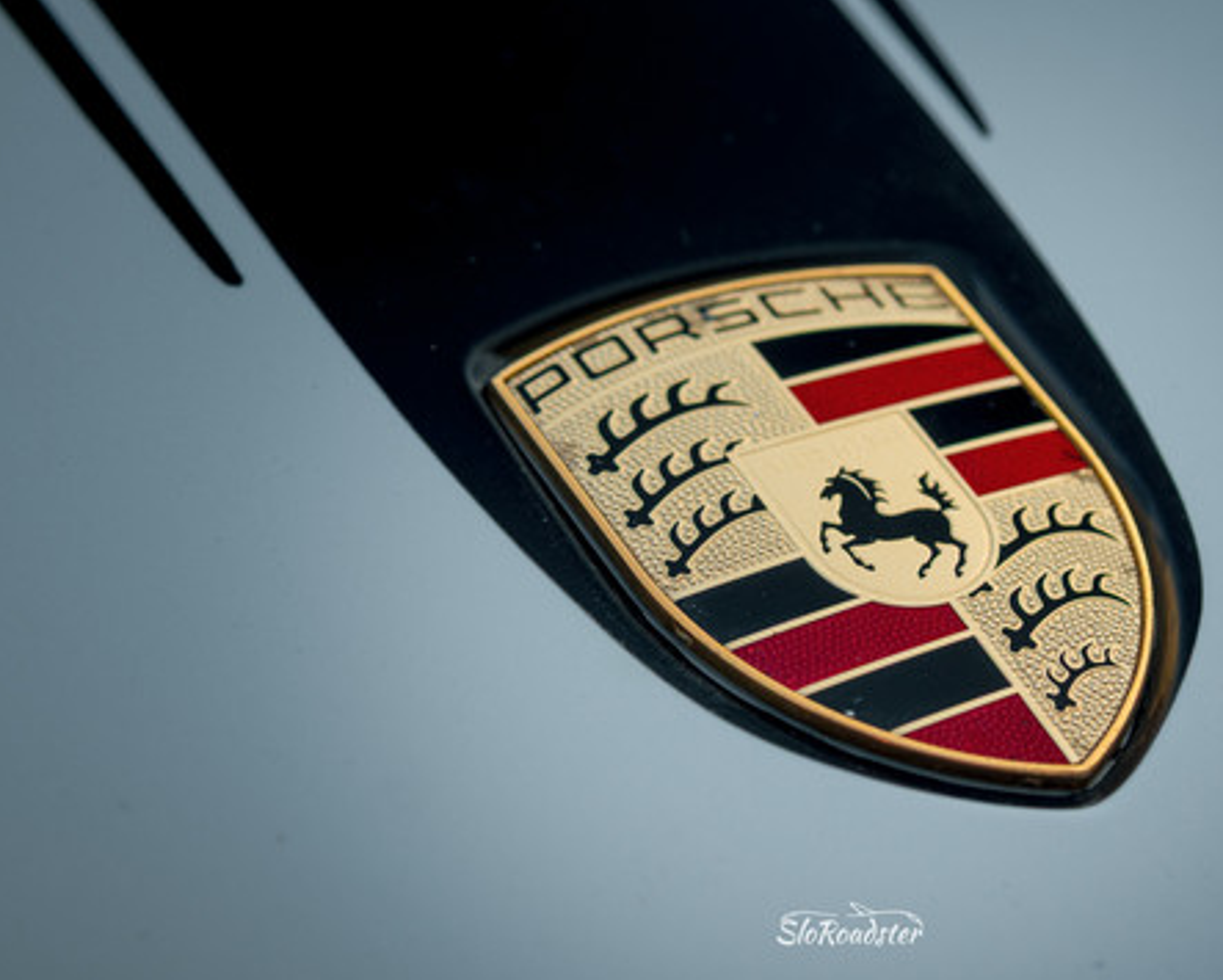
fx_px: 2209
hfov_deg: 30.6
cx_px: 851
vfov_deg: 25.0
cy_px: 484
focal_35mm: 61
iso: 100
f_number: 4.5
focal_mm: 30
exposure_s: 1/80
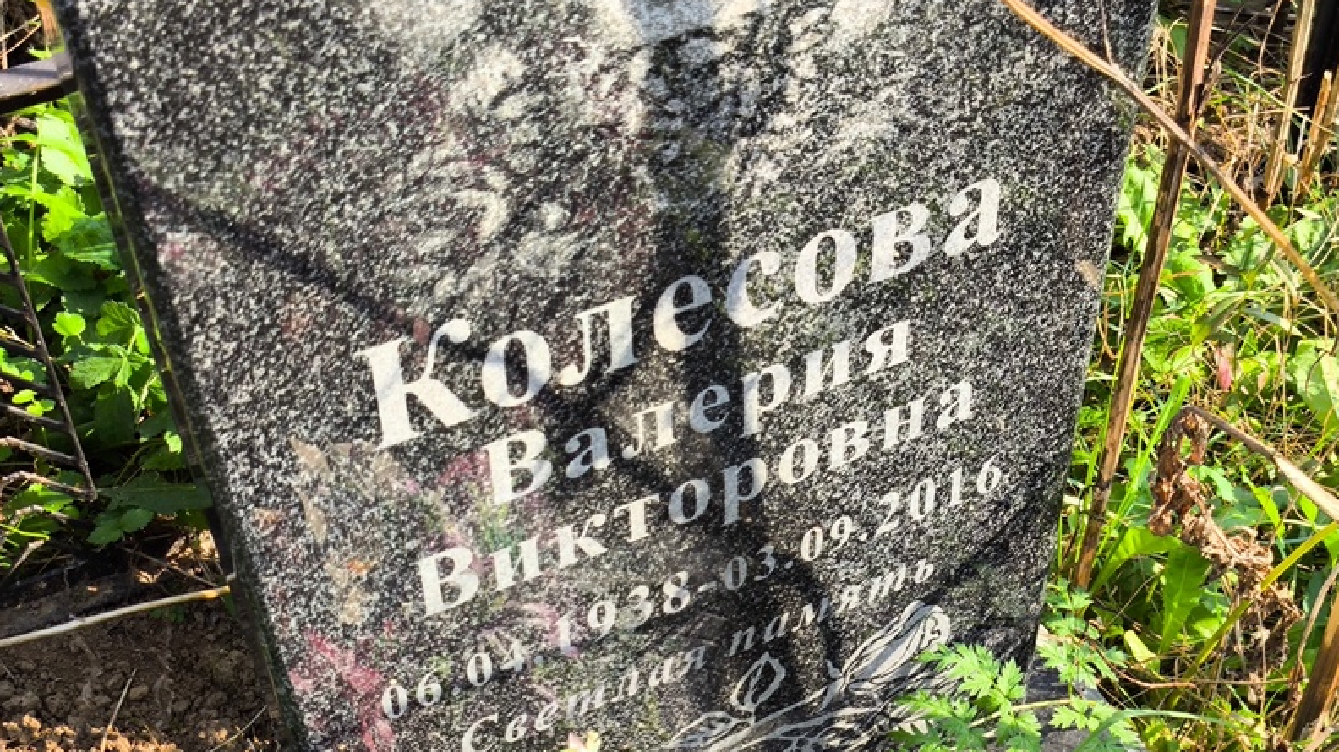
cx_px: 672
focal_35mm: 55
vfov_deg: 21.7
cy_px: 488
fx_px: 1952
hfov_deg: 37.9
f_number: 1.7
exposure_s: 1/356
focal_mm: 4.71
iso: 50
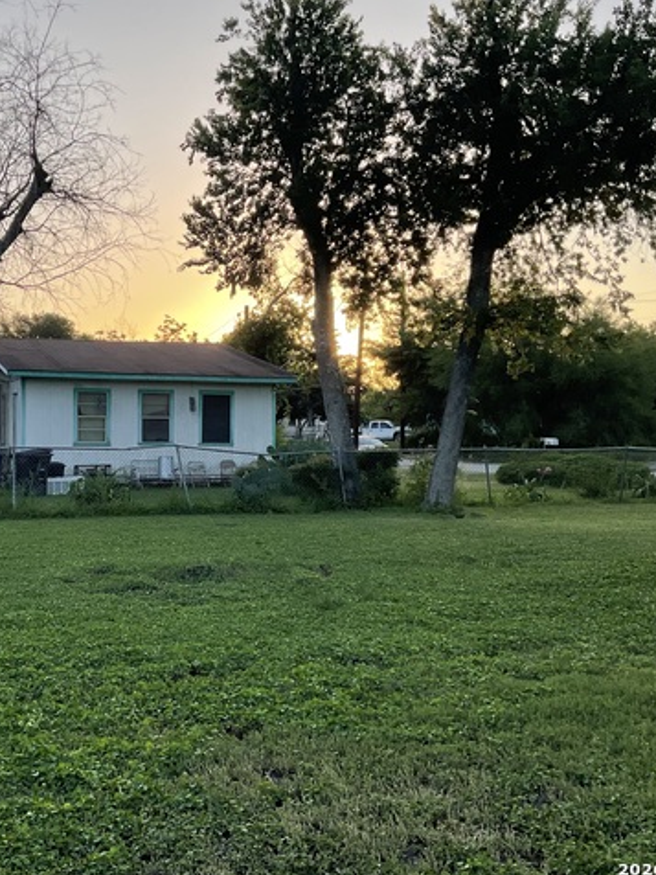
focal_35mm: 39
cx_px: 176
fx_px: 985
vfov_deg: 47.9
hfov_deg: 36.1
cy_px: 439
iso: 16
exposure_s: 1/446
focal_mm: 3
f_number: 1.8
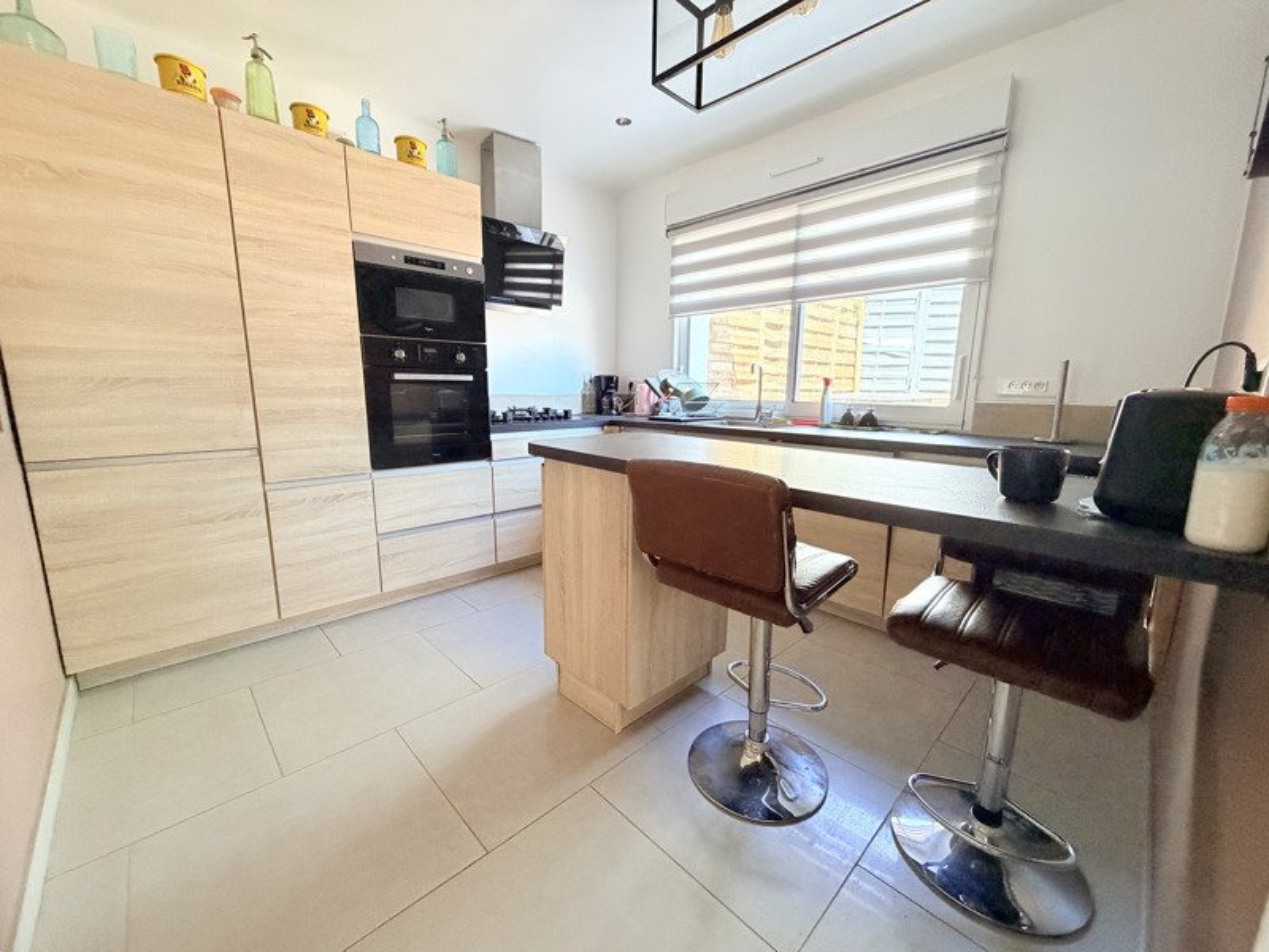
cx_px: 634
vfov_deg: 85.7
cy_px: 476
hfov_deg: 102.1
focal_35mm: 14
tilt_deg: -10.0
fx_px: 513
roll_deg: -0.6
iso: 320
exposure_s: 1/70
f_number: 2.2
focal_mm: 2.22
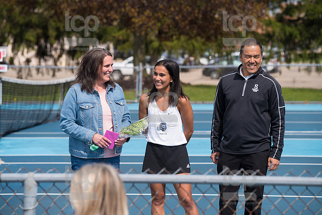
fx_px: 1521
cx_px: 161
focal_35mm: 170
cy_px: 108
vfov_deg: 8.1
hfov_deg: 12.1
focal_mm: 170
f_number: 5.6
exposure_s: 1/1250
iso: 250
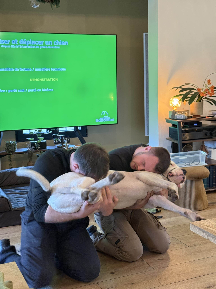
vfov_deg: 39.7
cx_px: 108
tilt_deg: -8.5
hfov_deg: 30.3
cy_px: 144
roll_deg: +1.9
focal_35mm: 48
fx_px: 399
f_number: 1.78
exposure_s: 1/44
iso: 250
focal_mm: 6.76
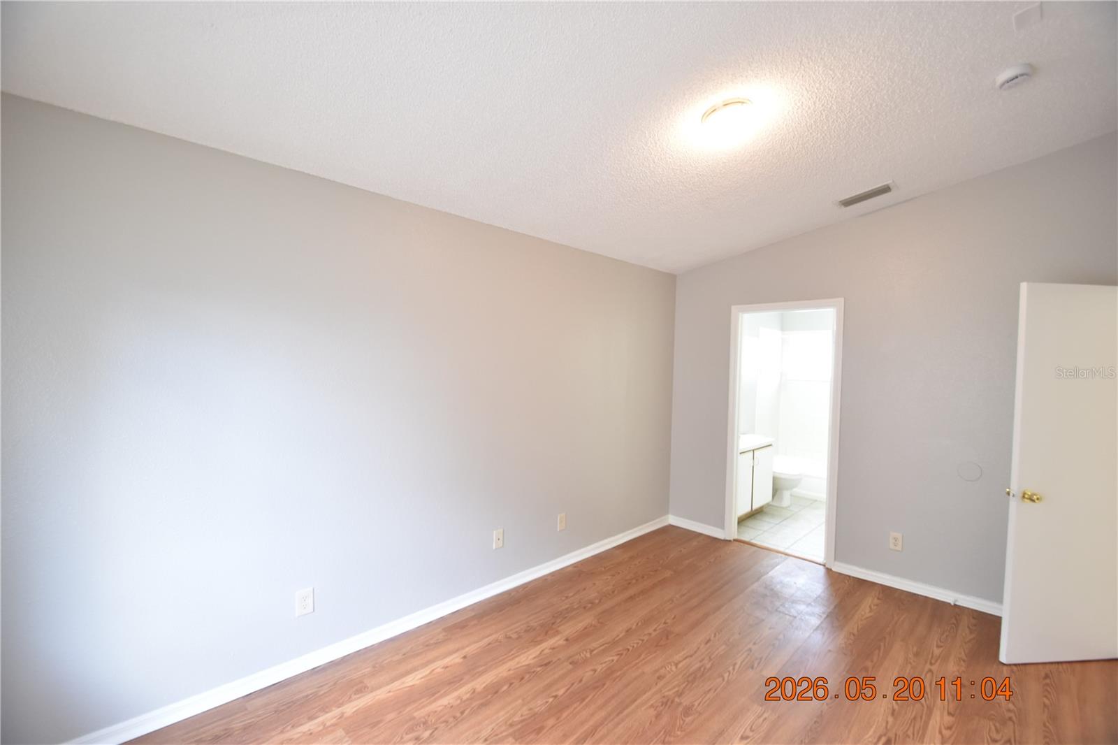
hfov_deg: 100.4
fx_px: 466
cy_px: 372
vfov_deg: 77.3
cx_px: 559
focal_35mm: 15
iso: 800
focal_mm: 10
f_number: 3.5
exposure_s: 1/20
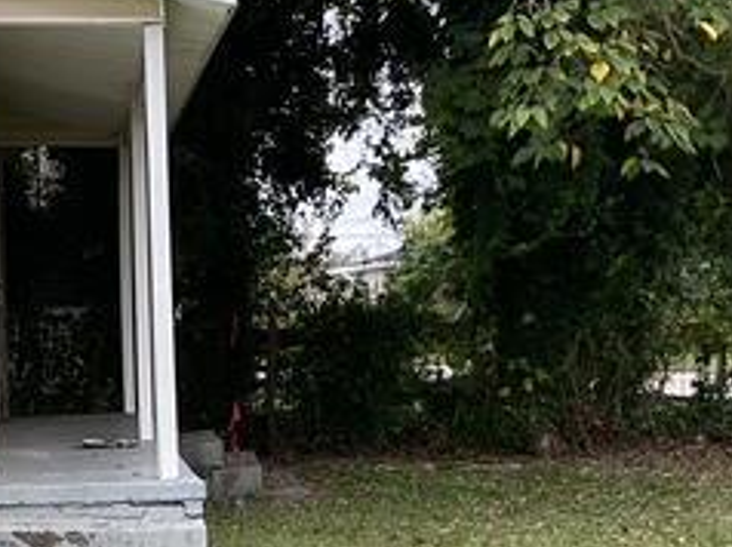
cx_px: 9
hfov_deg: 24.0
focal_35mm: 78
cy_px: 550
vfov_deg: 18.4
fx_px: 1648
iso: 16
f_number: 1.8
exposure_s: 1/191
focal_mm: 3
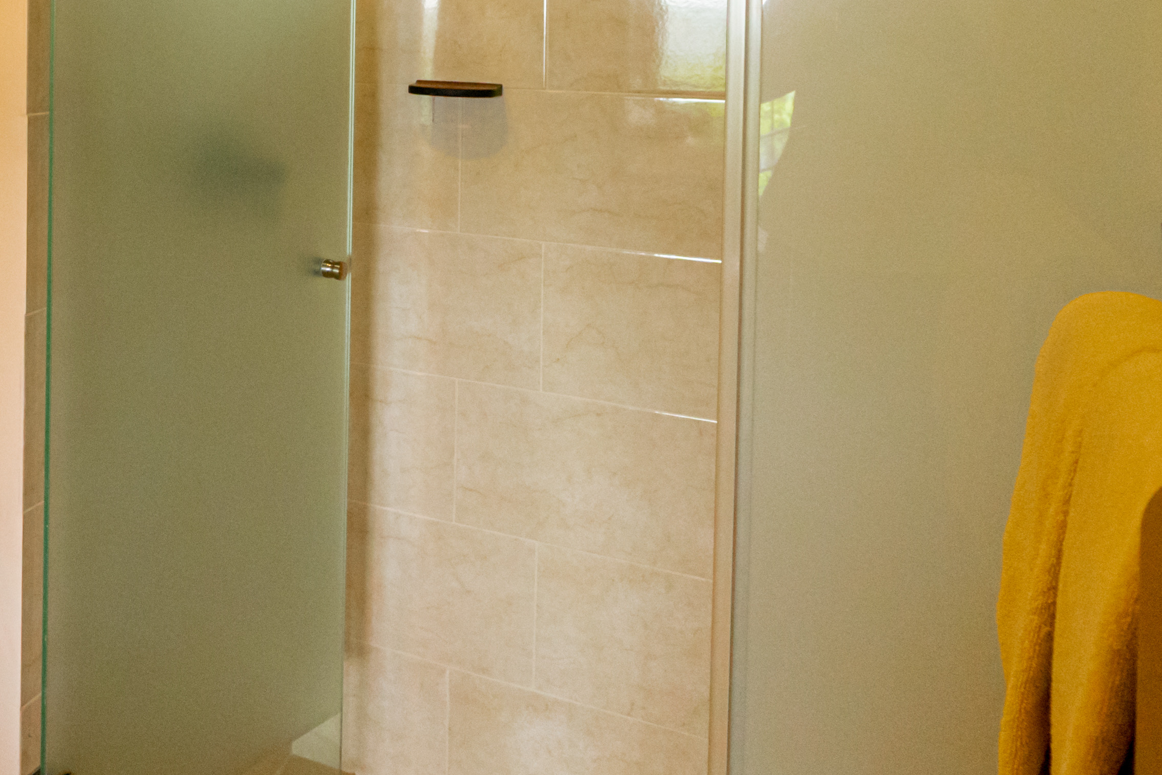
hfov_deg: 37.7
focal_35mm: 41
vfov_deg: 30.8
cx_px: -177
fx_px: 1323
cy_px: 41
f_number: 4
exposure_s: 1/125
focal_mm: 10
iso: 2000
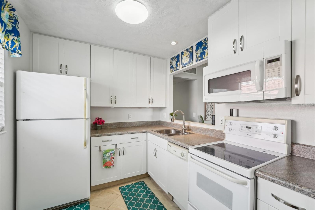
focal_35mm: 14
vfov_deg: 81.2
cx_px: 158
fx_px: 122
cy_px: 105
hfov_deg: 104.3
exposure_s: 1/13
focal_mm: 14
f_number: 8
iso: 200
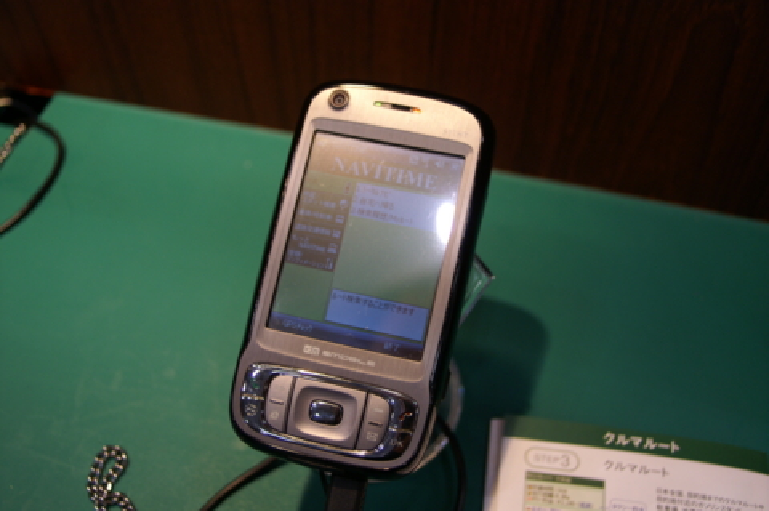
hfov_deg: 46.4
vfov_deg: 31.8
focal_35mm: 42
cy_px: 256
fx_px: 896
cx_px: 384
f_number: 4.5
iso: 400
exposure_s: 1/50
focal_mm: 28
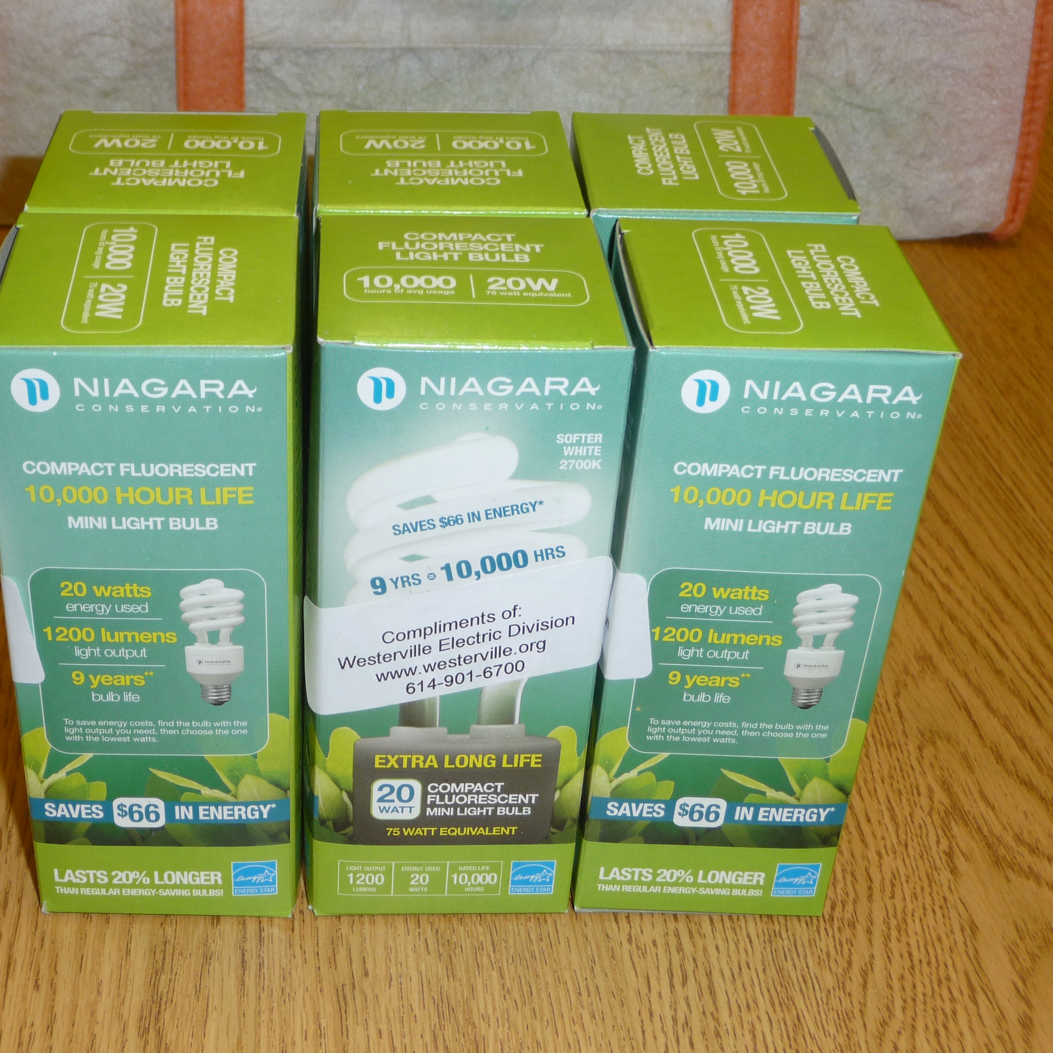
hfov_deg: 33.3
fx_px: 1755
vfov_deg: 33.4
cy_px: 526
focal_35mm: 51
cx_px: 412
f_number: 4
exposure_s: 1/30
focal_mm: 7.1
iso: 100
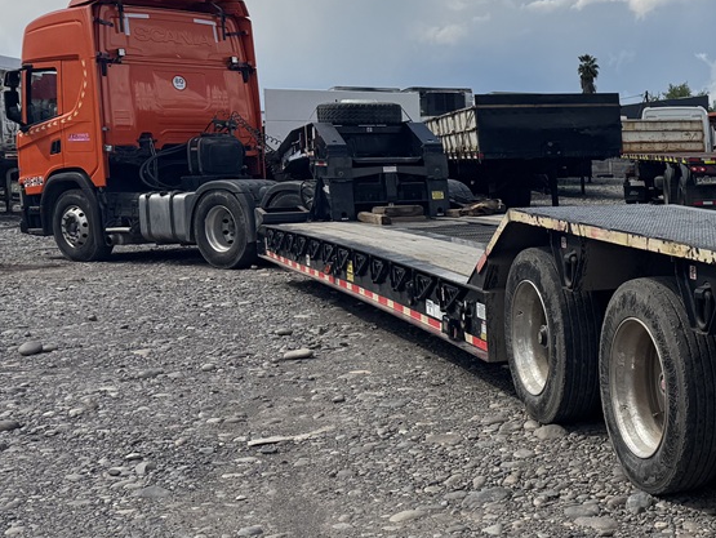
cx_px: 838
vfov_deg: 24.8
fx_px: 1221
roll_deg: +0.2
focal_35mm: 59
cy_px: 295
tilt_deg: -5.4
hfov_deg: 28.8
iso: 80
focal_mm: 6.76
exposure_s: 1/5814
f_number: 1.78
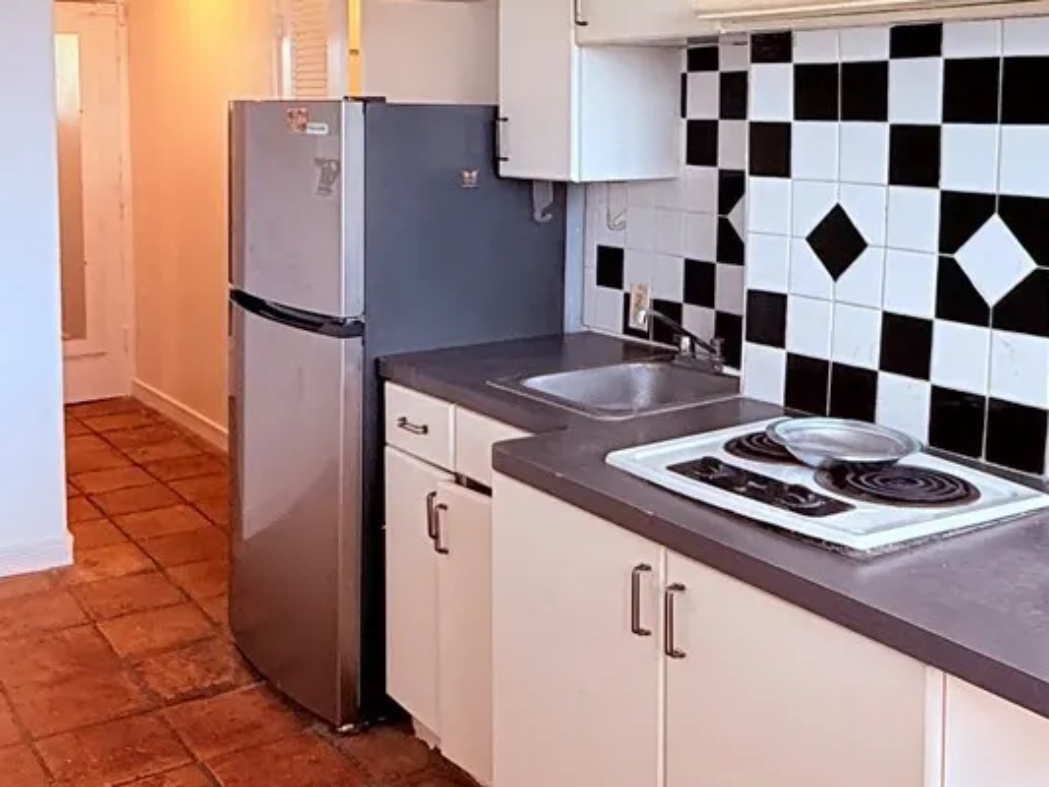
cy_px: 220
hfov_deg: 44.8
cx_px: 496
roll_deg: -0.5
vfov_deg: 33.8
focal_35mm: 42
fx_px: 1273
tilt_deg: -4.2
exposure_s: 1/120
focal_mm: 2.22
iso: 100
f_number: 2.2
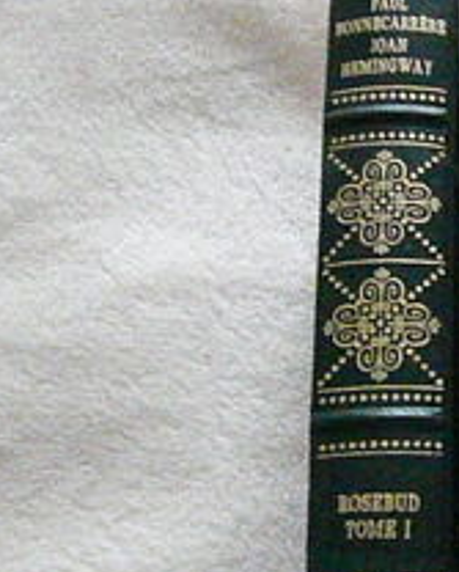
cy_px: 404
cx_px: 629
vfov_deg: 29.7
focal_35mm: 63
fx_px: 1067
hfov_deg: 21.5
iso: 3200
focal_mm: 4.6
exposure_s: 1/125
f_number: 2.8
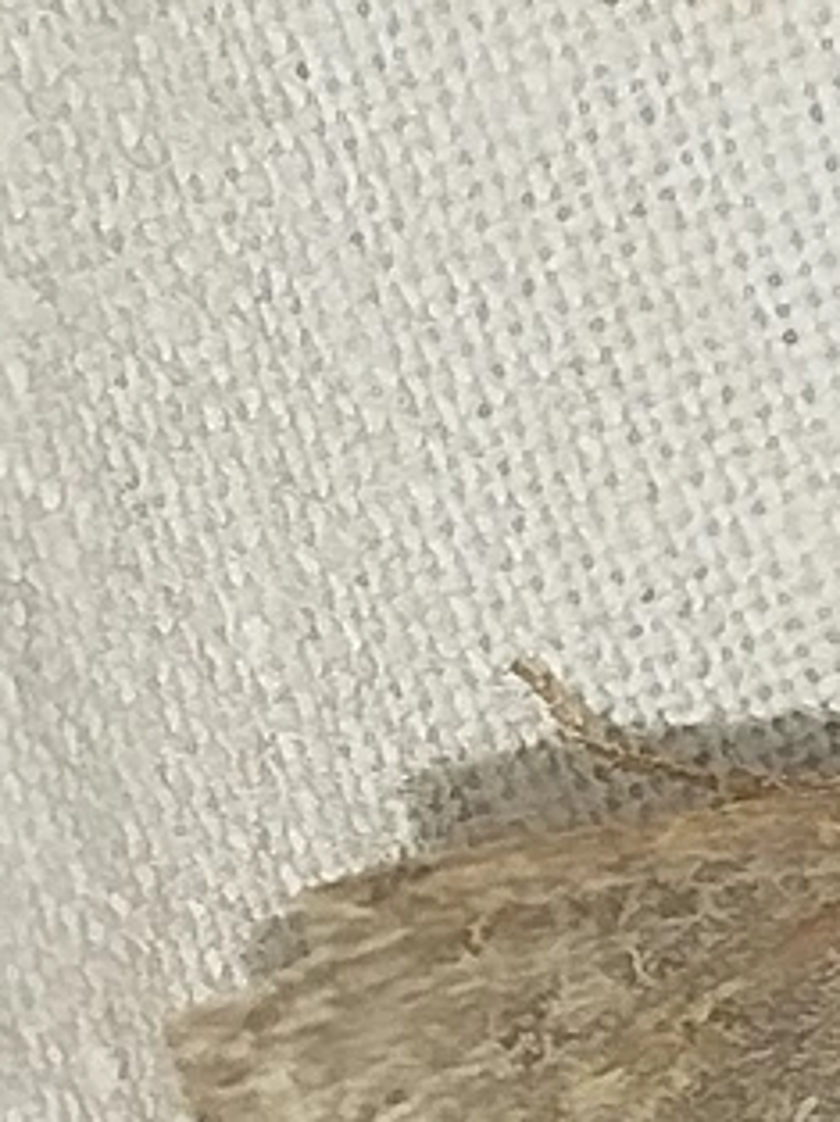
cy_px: 1068
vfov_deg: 7.9
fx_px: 8067
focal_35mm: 249
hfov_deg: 6.0
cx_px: 604
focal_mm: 5.31
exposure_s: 1/50
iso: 100
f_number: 1.7
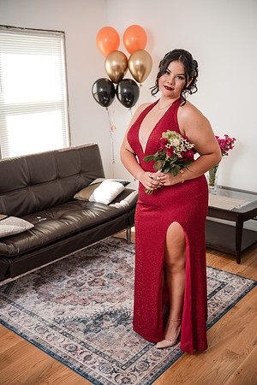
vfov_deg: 51.9
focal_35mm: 37
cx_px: 128
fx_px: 396
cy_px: 192
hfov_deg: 35.9
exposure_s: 1/250
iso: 640
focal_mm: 37
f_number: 3.2
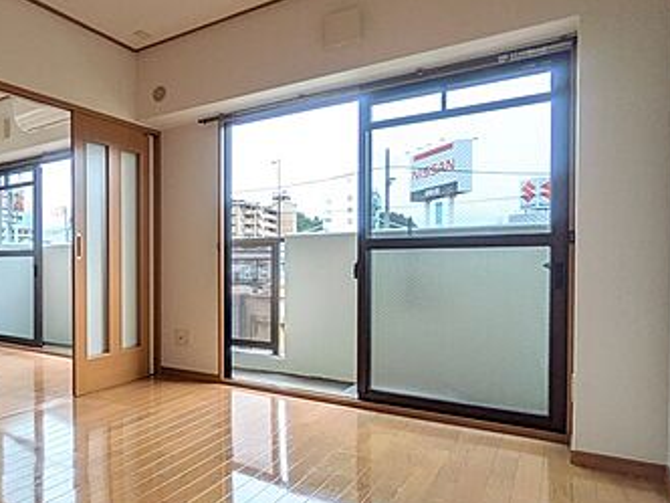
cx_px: 50
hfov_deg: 55.4
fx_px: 523
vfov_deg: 51.3
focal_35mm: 27
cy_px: 273
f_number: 2.2
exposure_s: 1/198
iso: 50
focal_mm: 1.83
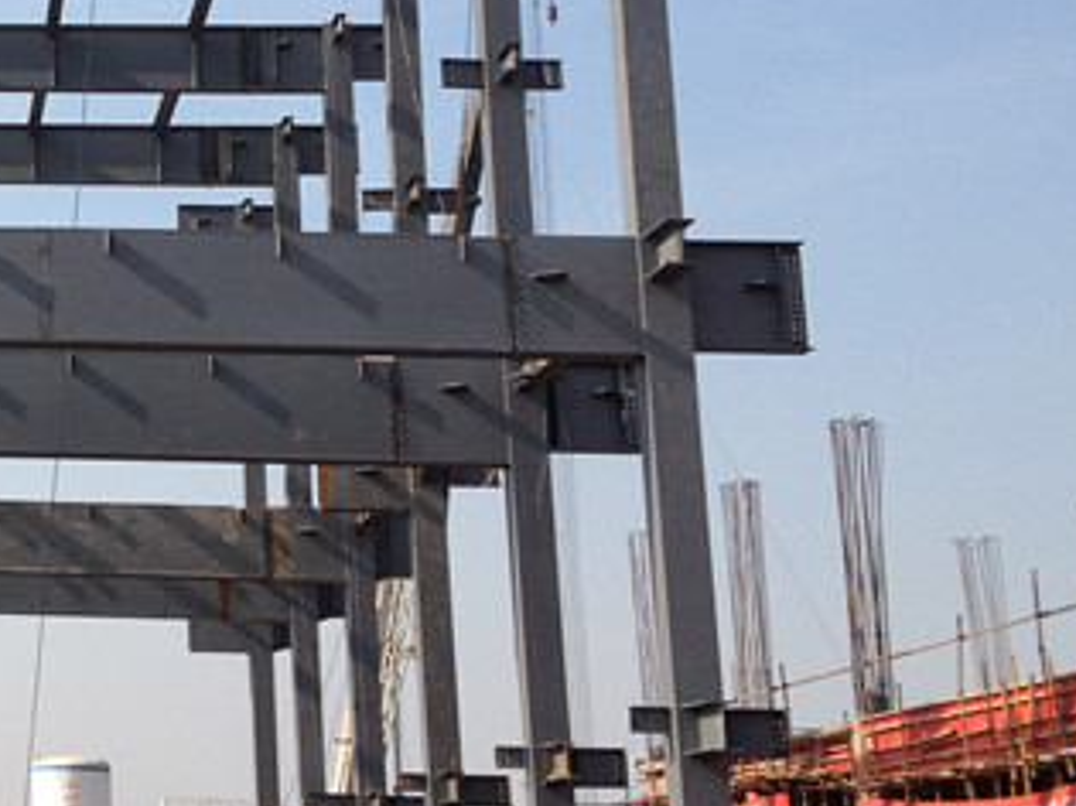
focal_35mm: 89
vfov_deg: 16.5
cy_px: 178
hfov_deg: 20.5
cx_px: -246
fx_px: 2765
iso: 64
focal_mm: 4.28
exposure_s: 1/1623
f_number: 2.4
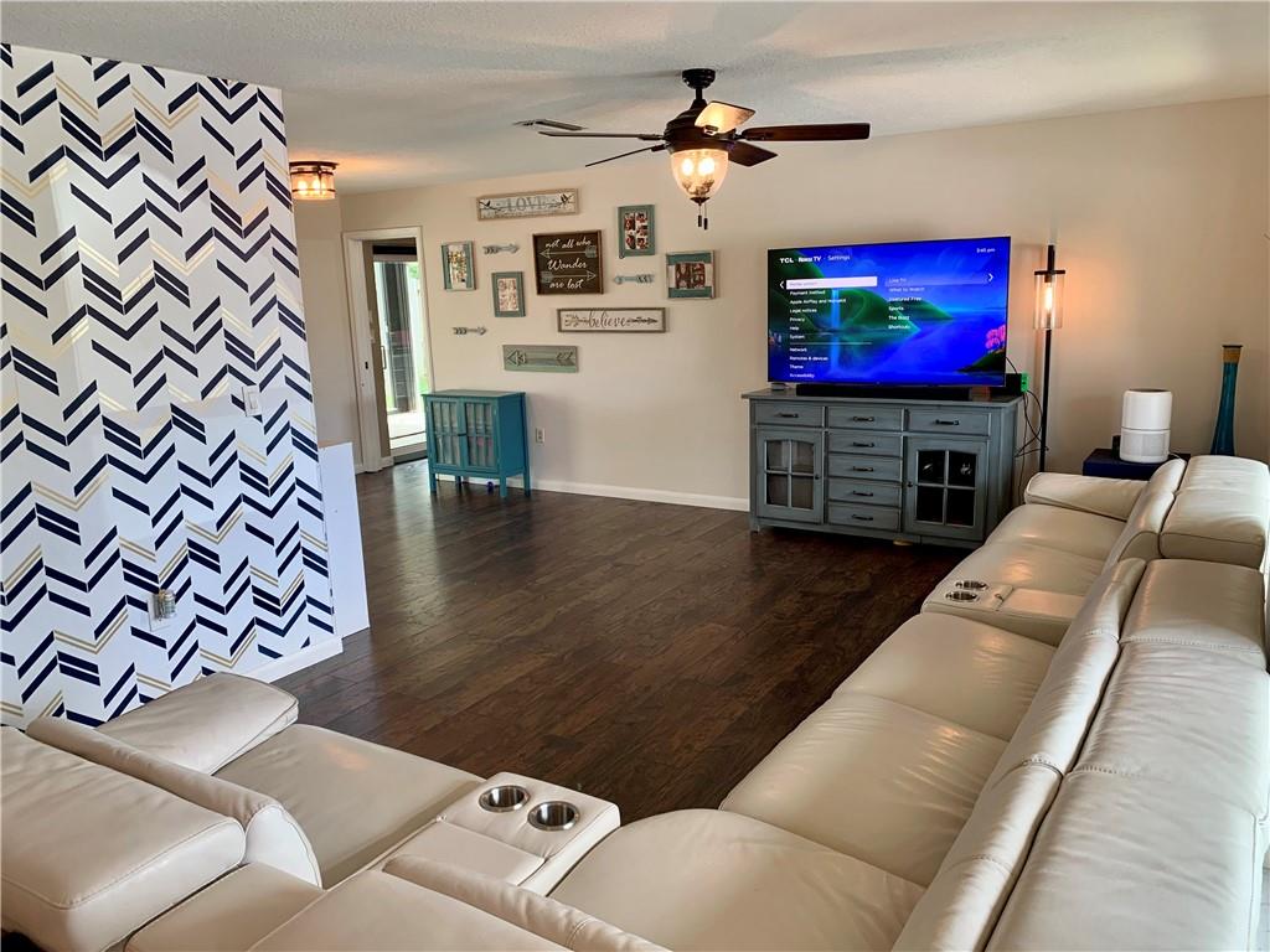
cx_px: 635
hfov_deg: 67.3
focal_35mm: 26
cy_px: 476
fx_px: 954
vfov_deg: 53.1
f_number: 1.8
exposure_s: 1/60
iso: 80
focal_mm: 4.25
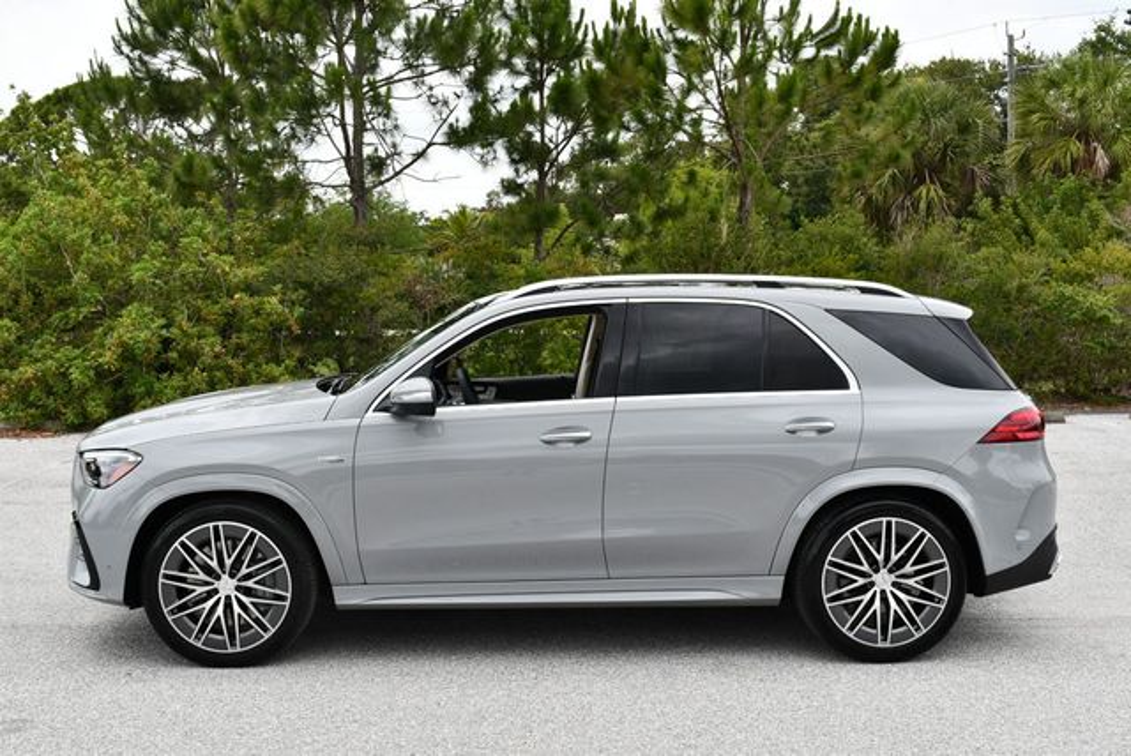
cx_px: 566
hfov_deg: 44.5
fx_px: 1384
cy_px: 378
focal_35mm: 44
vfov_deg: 30.6
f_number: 8
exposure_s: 1/250
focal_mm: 22
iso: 125
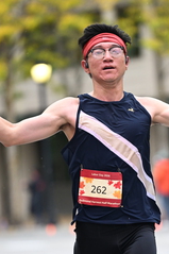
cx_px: 164
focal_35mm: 392
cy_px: 222
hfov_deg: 3.5
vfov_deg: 5.3
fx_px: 2764
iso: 1250
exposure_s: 1/1250
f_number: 2.8
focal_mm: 170
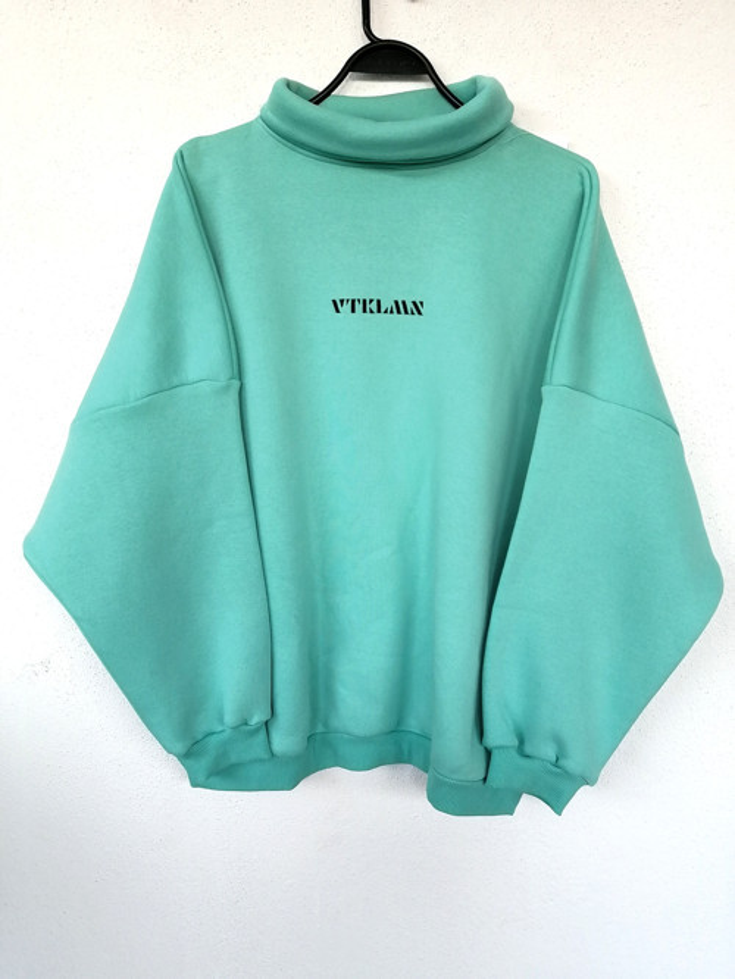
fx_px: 764
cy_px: 490
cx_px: 368
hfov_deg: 51.4
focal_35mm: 27
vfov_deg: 65.3
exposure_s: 1/50
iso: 64
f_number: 1.8
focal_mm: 3.62
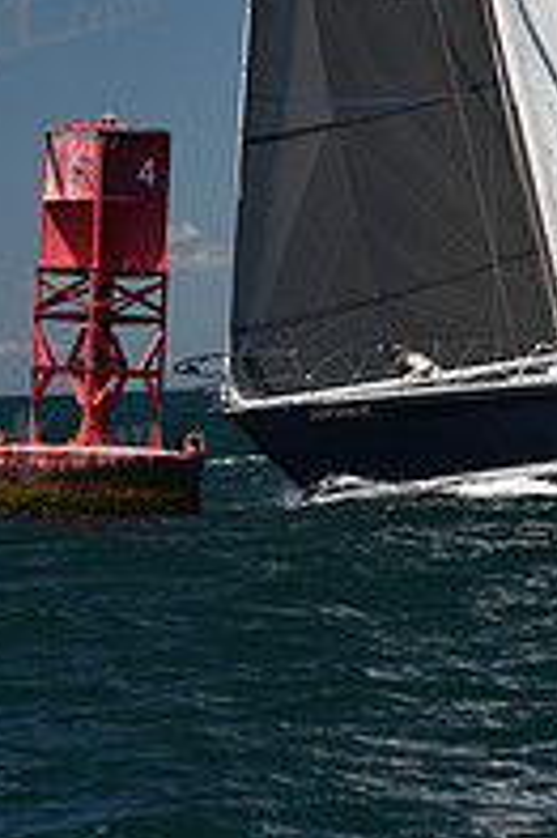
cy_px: -217
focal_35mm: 280
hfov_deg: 4.9
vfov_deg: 7.3
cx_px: 381
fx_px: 6509
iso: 250
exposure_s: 1/800
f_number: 6.3
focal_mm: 95
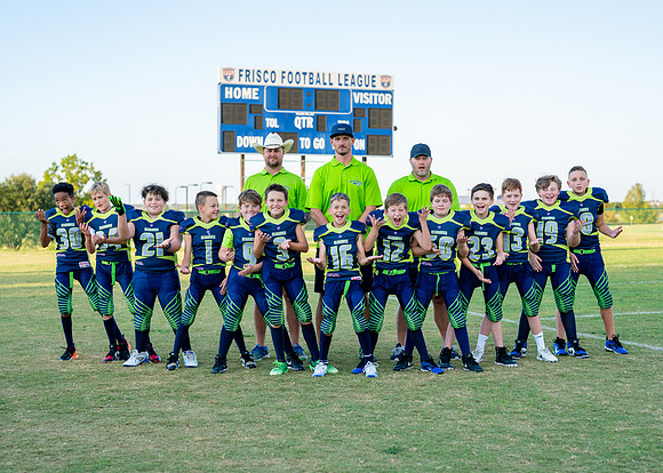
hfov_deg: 31.0
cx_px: 332
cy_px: 260
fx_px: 1194
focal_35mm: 63
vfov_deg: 22.4
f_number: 2.5
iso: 100
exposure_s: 1/400
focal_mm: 50
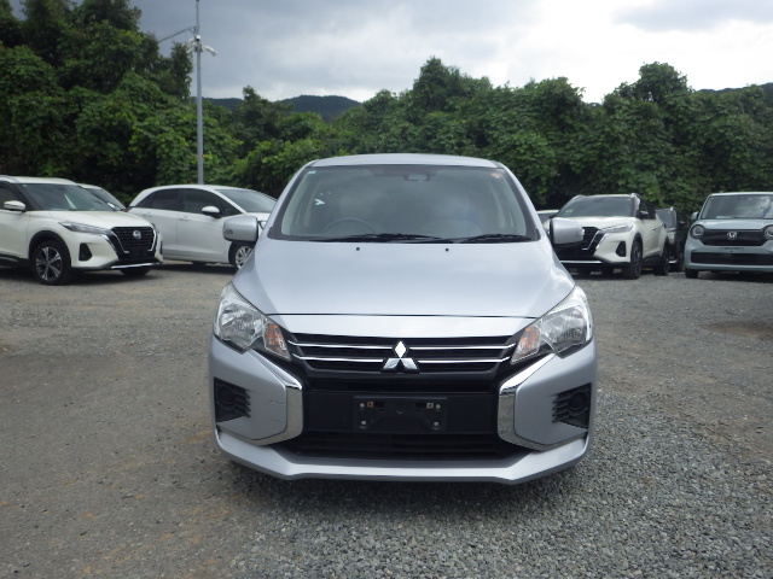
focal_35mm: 31
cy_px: 290
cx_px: 386
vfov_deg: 45.4
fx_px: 692
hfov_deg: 58.4
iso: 125
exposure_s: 1/500
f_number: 3.1
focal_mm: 5.5
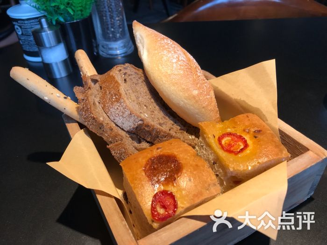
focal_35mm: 28
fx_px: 265
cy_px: 122
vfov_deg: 49.7
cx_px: 164
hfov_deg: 63.4
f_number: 1.8
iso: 32
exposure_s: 1/100
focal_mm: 3.99
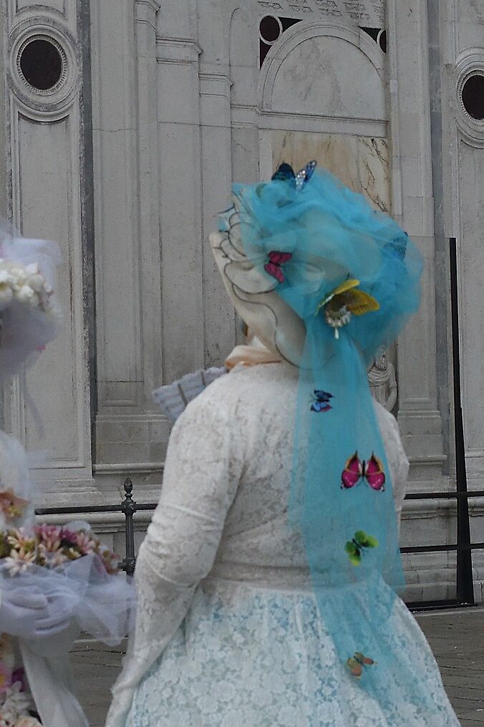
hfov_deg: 11.0
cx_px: 103
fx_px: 2506
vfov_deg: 16.5
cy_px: 443
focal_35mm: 124
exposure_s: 1/50
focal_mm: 35
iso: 1100
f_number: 7.1
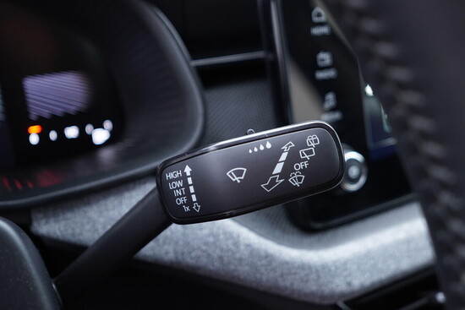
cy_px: 155
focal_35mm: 36
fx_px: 465
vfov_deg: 36.9
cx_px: 232
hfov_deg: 53.1
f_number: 2.8
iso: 400
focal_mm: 24
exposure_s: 1/40
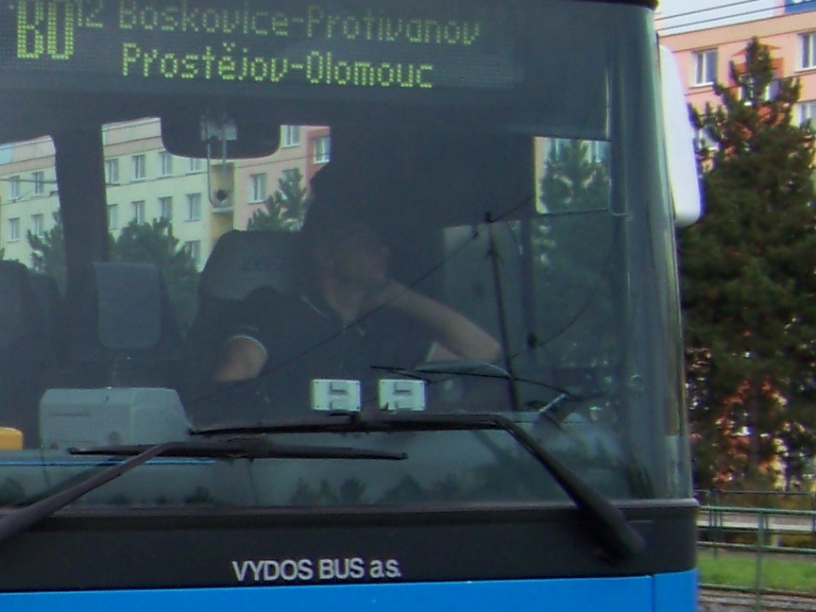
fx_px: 3206
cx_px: -485
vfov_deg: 10.8
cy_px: 628
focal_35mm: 136
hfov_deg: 13.5
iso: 64
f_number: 2.8
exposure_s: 1/200
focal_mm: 5.85
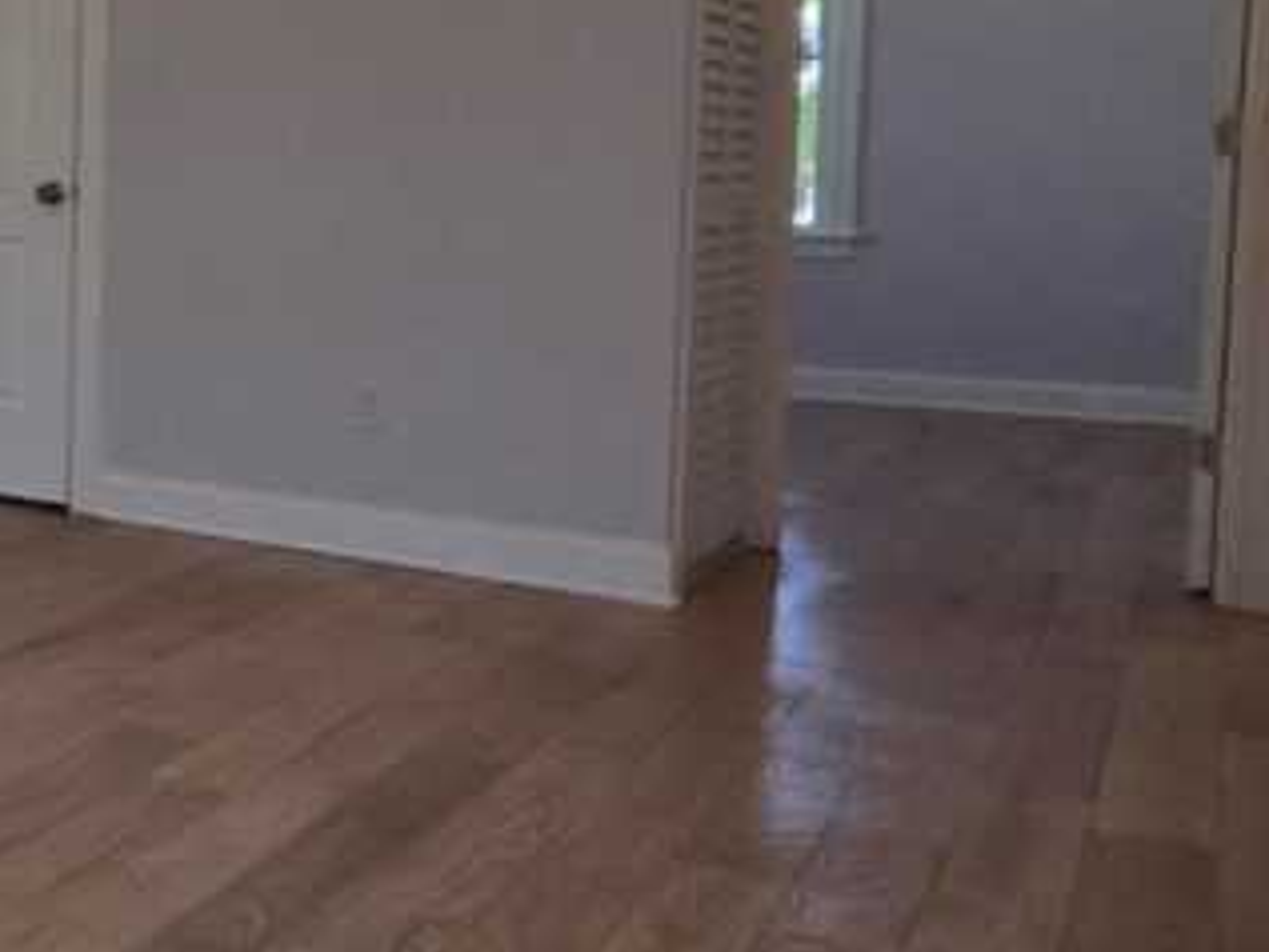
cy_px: 284
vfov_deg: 33.9
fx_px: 1540
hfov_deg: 27.3
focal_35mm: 42
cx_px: -713
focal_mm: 2.2
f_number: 2.2
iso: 100
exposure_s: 1/670
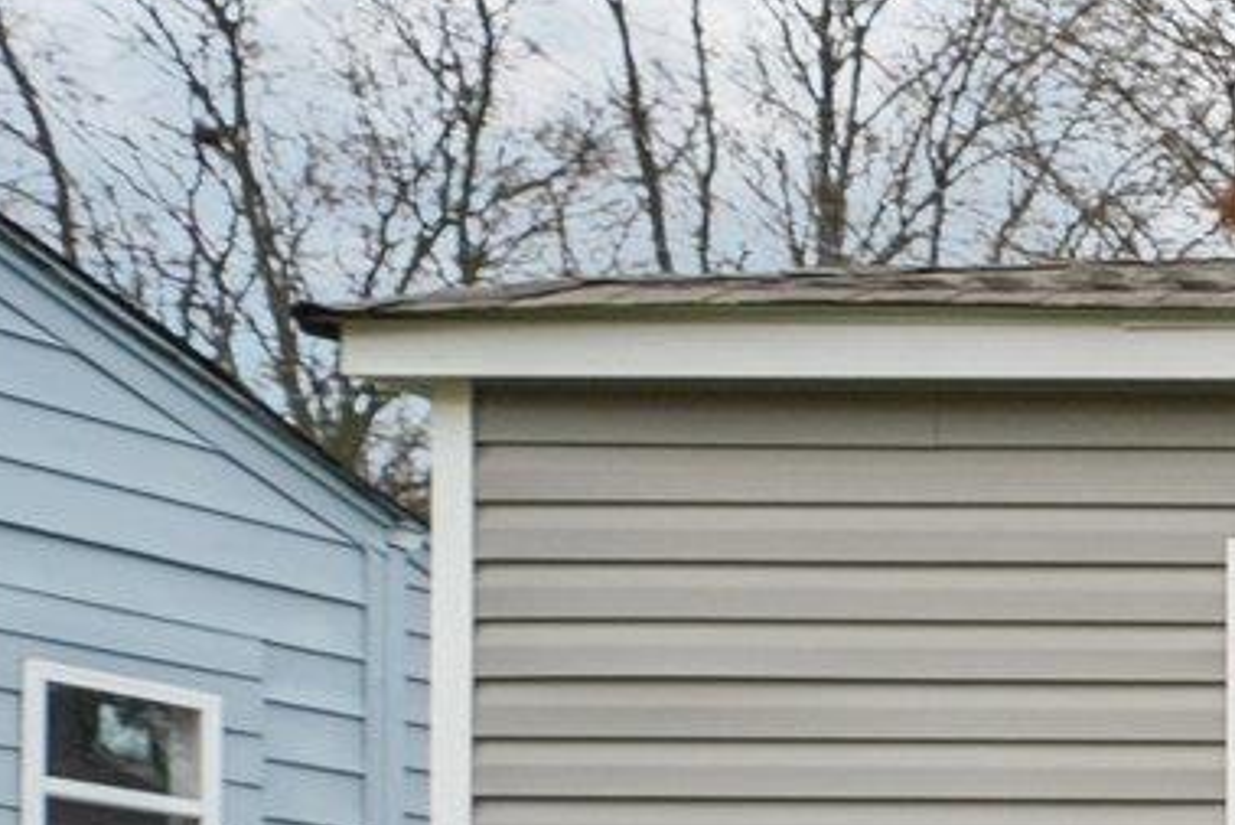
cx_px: 3141
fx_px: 2780
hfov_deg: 14.1
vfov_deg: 16.0
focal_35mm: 81
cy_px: 1088
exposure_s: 1/250
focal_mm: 15
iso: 400
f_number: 8
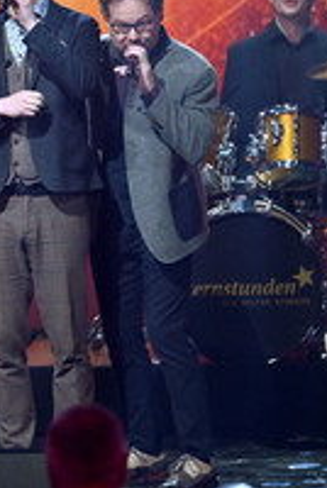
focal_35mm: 450
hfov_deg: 3.1
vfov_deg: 4.6
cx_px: -123
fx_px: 6110
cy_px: 190
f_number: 2.8
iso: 1000
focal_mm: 200
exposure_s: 1/400
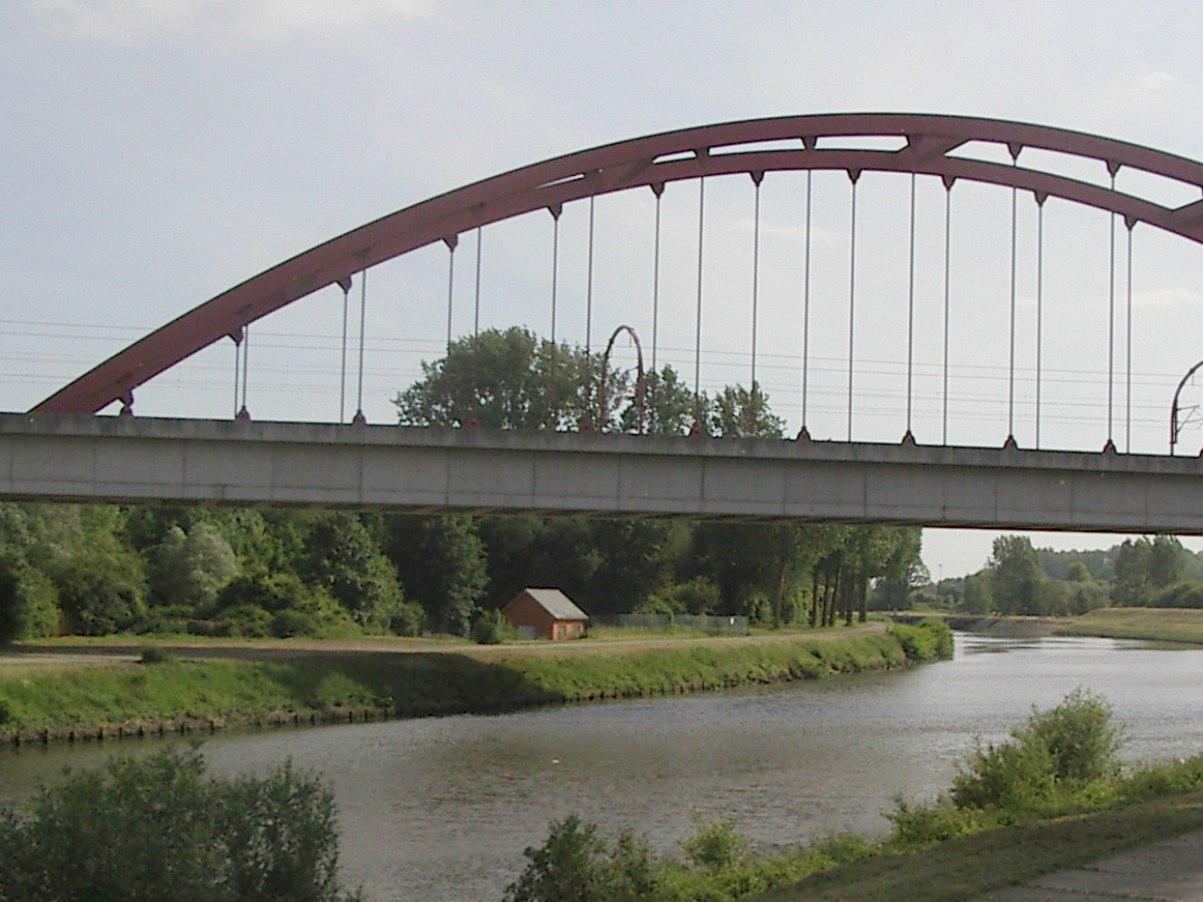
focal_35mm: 67
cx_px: 767
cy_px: 489
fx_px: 2328
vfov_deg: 21.9
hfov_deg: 28.8
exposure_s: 1/640
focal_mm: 5.8
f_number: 4.8
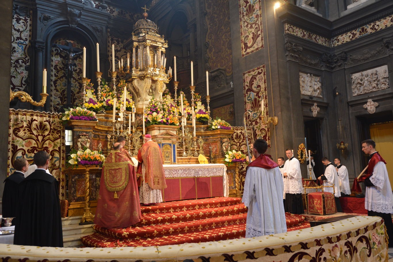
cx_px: 196
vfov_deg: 43.6
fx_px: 328
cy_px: 131
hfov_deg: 61.9
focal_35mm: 30
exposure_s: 1/50
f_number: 3.5
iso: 1250
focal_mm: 30
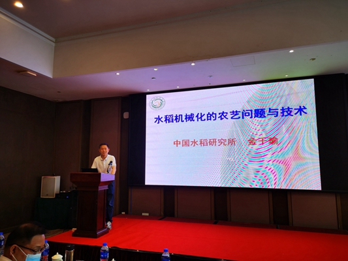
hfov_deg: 65.3
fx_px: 271
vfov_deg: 51.4
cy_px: 130
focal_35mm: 27
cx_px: 174
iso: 64
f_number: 1.8
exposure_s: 1/120
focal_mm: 5.58
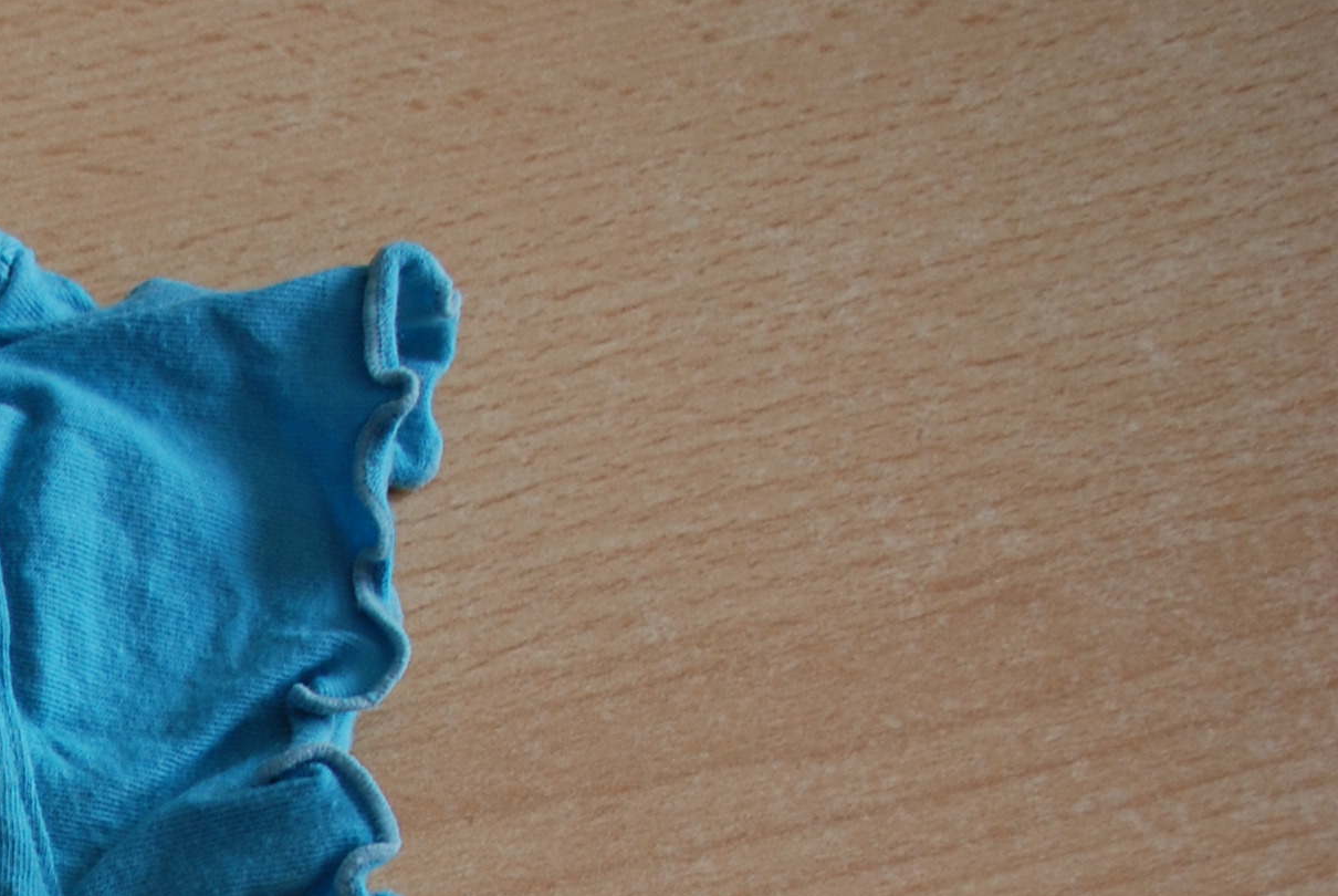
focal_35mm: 96
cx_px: -785
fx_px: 3572
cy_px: 1343
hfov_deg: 18.3
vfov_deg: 13.5
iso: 200
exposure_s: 1/60
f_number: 3.8
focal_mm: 20
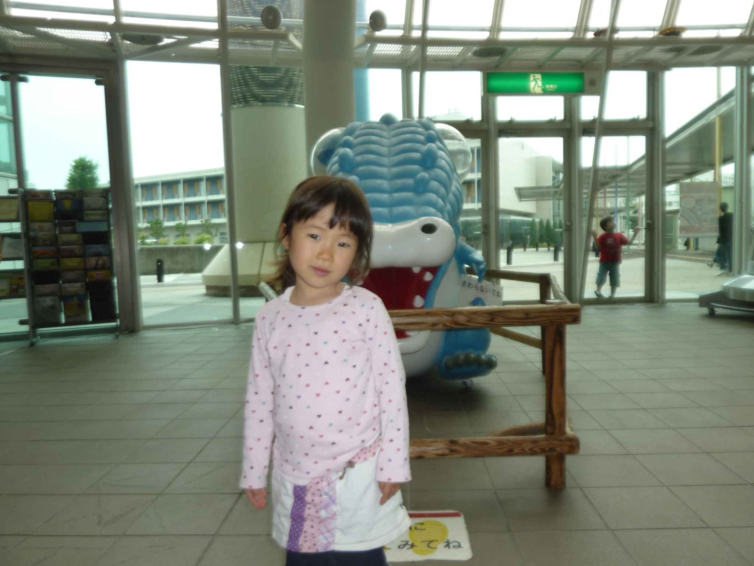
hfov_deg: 69.4
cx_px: 377
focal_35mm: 25
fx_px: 545
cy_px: 283
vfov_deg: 54.9
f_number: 3.3
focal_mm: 4.1
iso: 100
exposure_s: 1/80
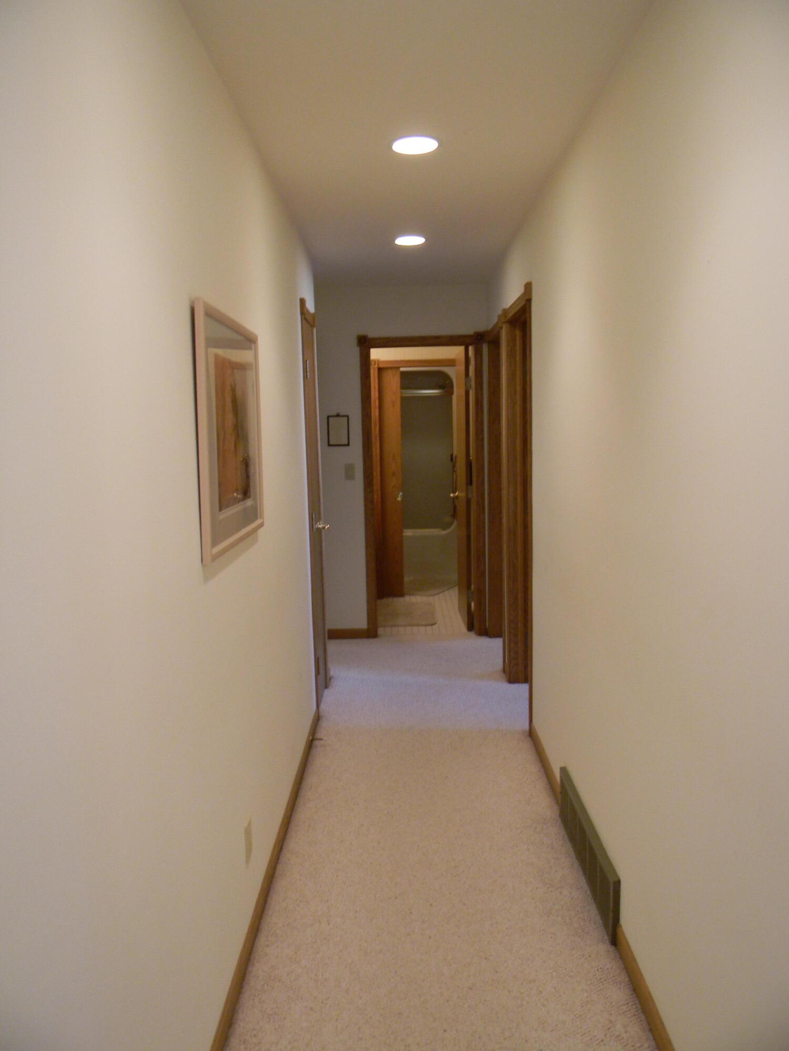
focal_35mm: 28
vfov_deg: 63.4
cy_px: 526
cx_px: 394
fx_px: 851
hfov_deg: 49.7
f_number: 3.5
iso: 228
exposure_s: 1/30
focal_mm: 5
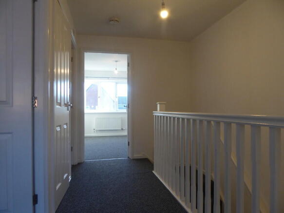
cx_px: 142
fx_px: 205
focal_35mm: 25
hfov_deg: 69.4
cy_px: 106
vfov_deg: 54.9
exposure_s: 1/60
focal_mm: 4.3
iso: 250
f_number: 3.3
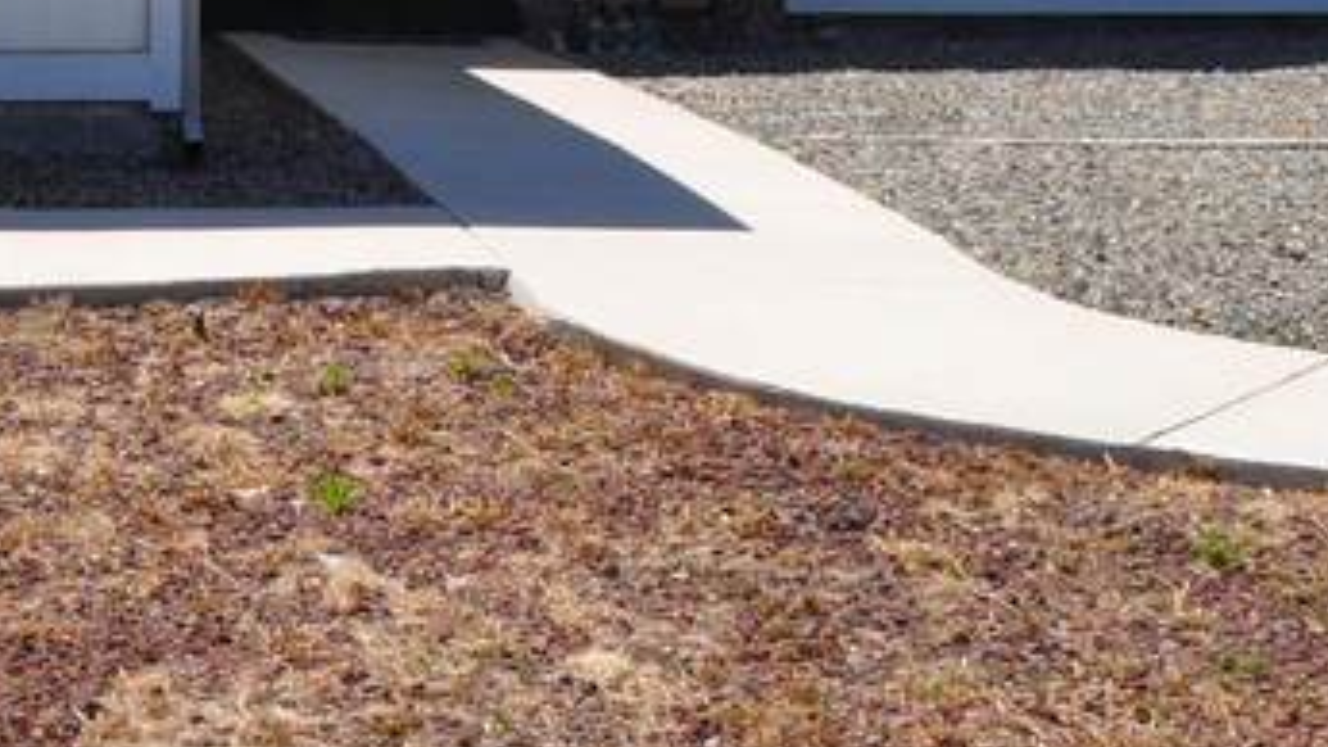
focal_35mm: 128
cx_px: -289
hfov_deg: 16.1
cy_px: -400
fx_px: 4507
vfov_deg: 9.2
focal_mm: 22
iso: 200
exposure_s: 1/350
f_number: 9.5
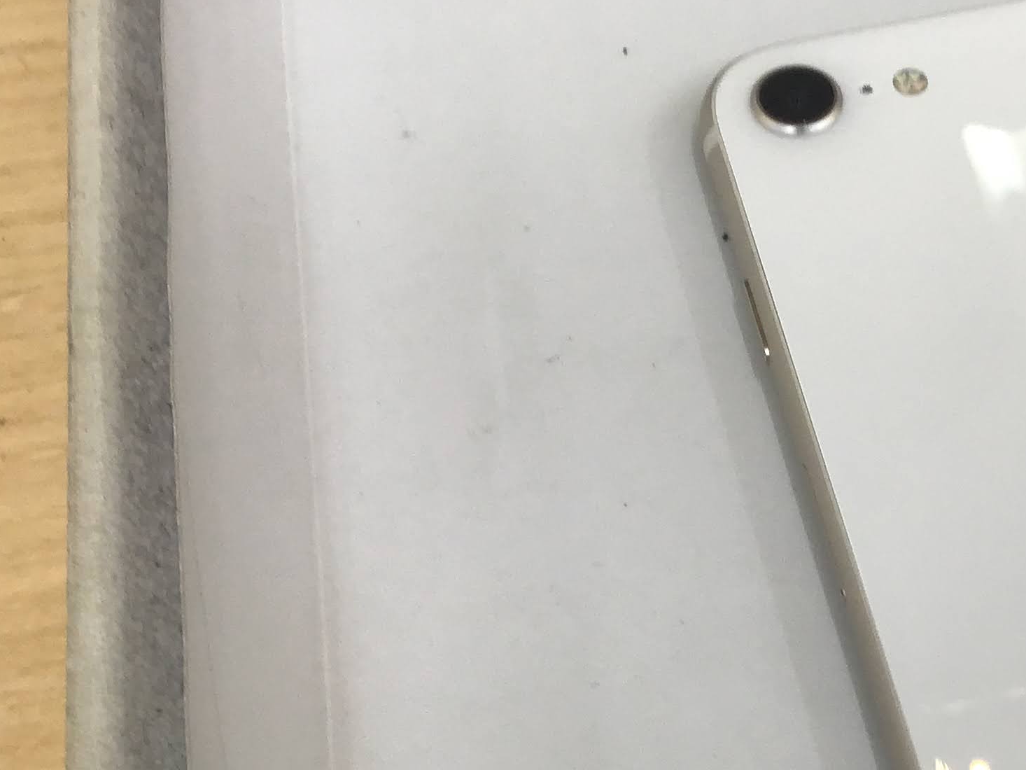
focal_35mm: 69
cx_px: 835
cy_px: 496
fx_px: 2045
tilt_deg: -58.7
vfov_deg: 21.3
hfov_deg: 27.5
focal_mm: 3.3
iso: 32
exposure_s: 1/60
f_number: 2.4
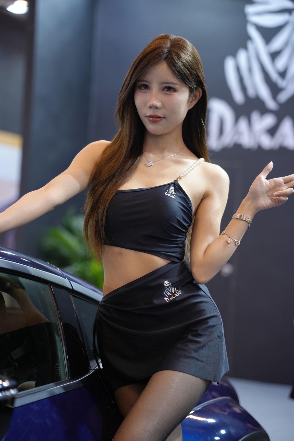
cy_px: 220
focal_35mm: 93
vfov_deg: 22.0
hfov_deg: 14.8
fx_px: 1135
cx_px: 147
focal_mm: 92.7
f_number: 2.8
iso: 640
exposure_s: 1/160
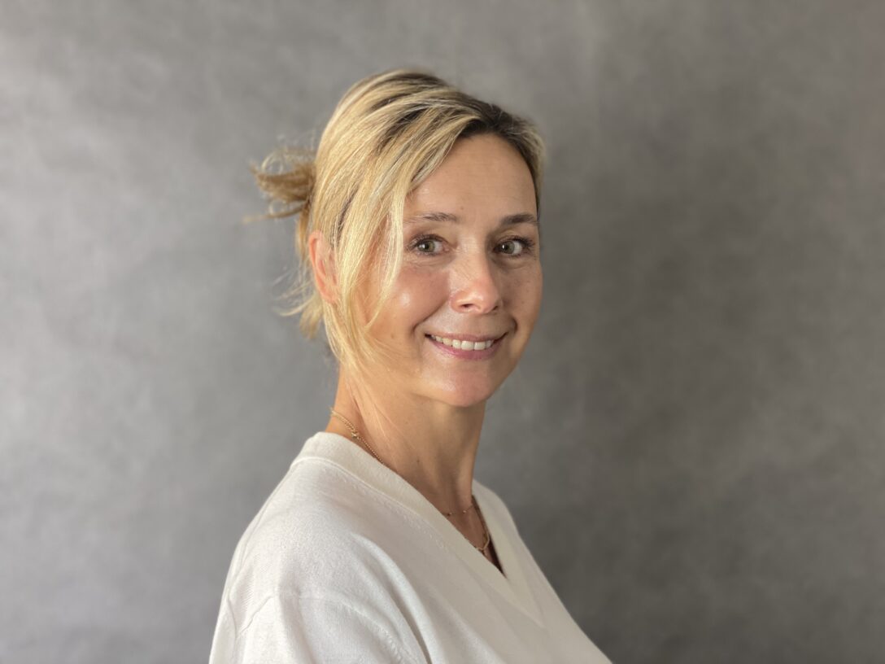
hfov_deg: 36.8
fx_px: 1329
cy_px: 332
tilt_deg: +2.5
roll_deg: -1.2
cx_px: 442
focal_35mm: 52
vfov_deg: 28.0
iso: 160
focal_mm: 6
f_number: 2
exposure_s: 1/100
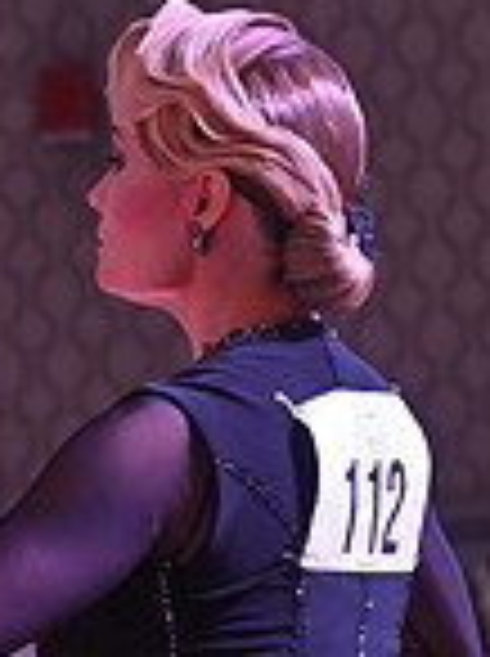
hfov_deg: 2.5
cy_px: 990
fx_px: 11244
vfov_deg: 3.3
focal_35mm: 594
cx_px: -110
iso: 5000
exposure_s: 1/320
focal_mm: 155
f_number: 8
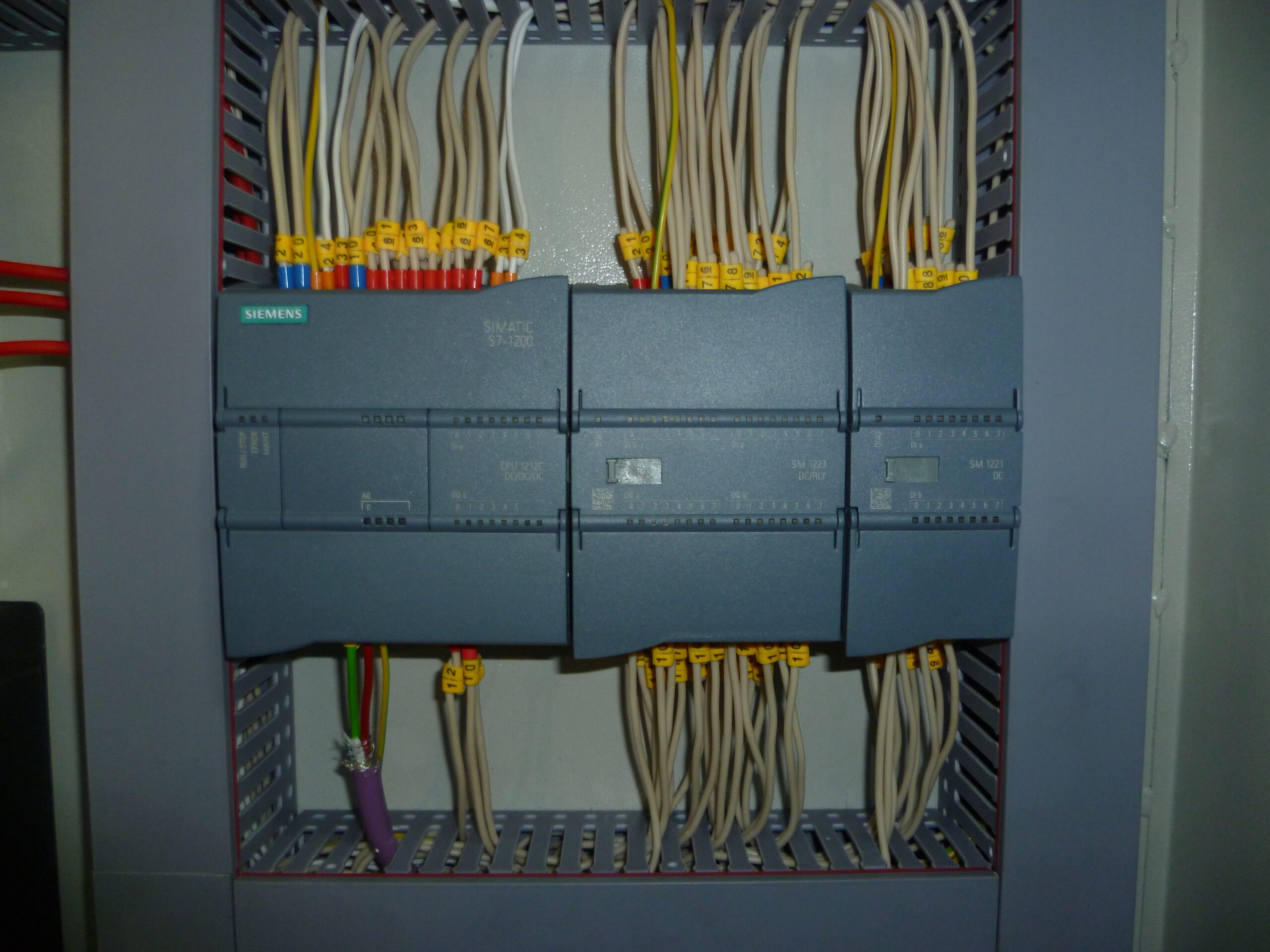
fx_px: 1027
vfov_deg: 49.7
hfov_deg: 63.4
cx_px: 635
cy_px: 476
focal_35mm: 28
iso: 125
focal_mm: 5
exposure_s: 1/8
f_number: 2.8
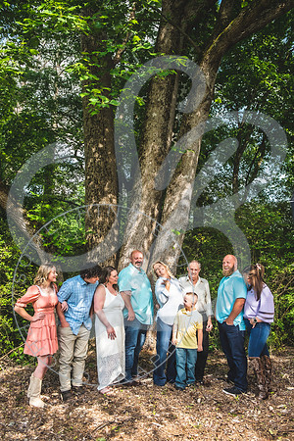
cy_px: 220
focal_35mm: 32
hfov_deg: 41.1
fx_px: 392
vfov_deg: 58.7
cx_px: 147
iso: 250
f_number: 5.6
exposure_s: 1/320
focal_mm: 32
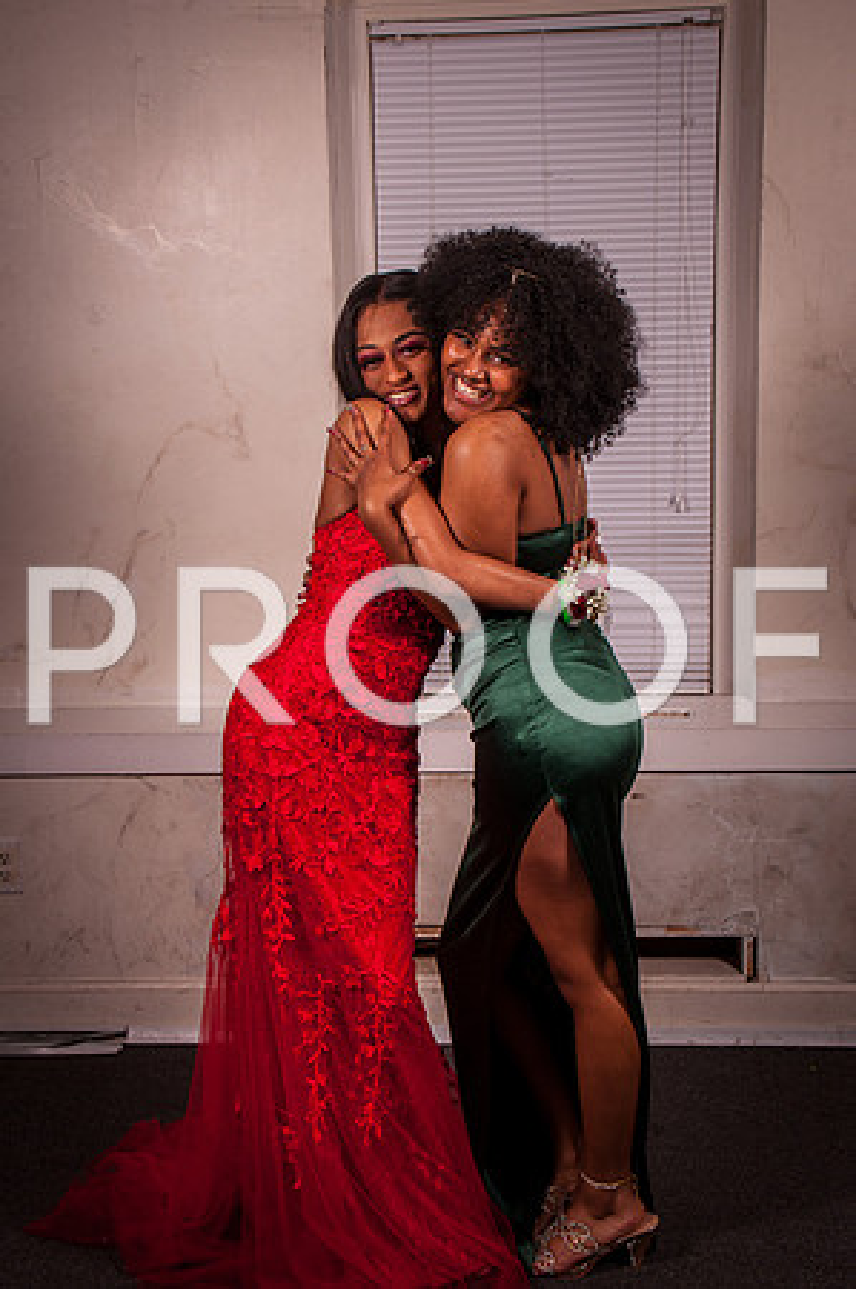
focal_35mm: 57
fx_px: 2038
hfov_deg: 23.7
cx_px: 428
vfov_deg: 35.1
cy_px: 644
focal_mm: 38
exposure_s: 1/125
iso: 200
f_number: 14
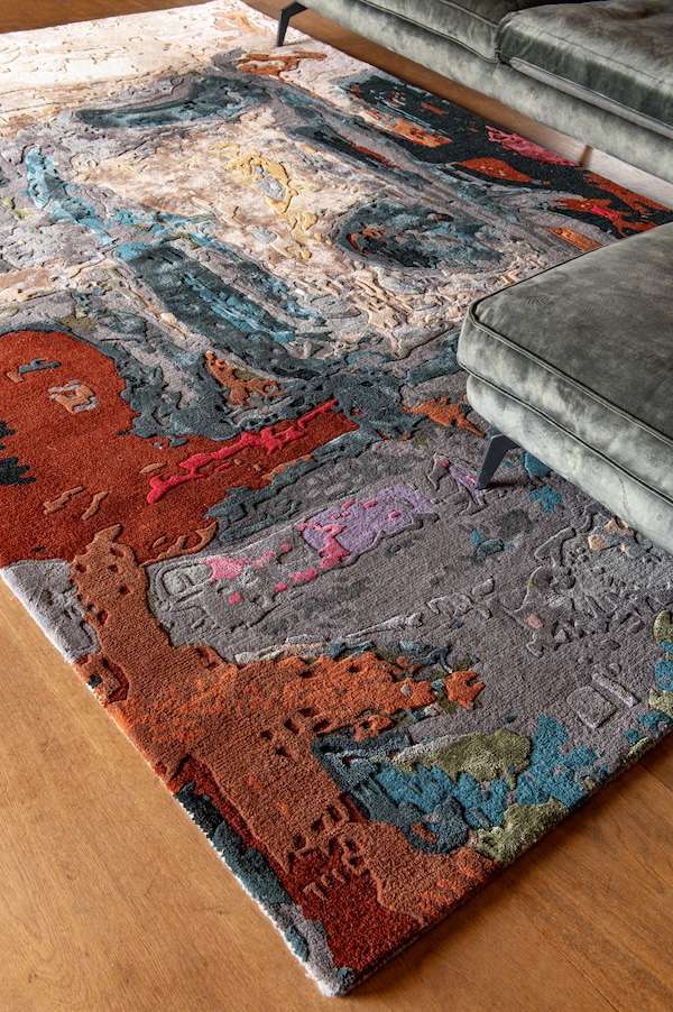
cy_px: 506
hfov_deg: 36.8
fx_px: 1011
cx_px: 336
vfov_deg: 53.2
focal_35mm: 36
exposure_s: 2
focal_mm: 36
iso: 160
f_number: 11
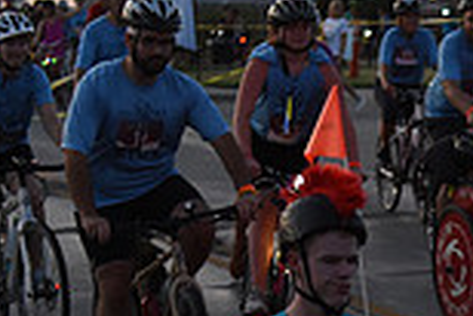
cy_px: 557
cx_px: 749
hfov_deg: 10.5
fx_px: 2472
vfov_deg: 7.1
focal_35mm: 188
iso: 2500
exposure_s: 1/400
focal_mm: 50
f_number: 2.8
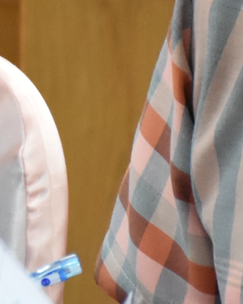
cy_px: 47
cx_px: -49
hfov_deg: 2.1
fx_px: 6552
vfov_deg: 2.7
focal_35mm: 729
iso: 3200
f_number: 5.3
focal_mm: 85
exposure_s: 1/100
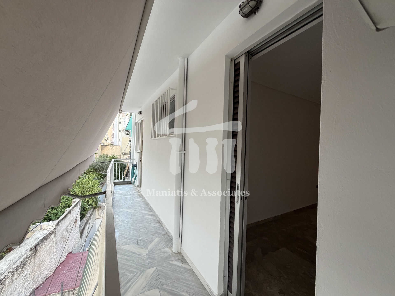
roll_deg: -1.9
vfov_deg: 85.7
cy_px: 148
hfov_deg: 102.1
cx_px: 198
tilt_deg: -0.7
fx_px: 160
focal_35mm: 14
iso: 250
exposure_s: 1/121
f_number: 2.2
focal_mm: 2.22
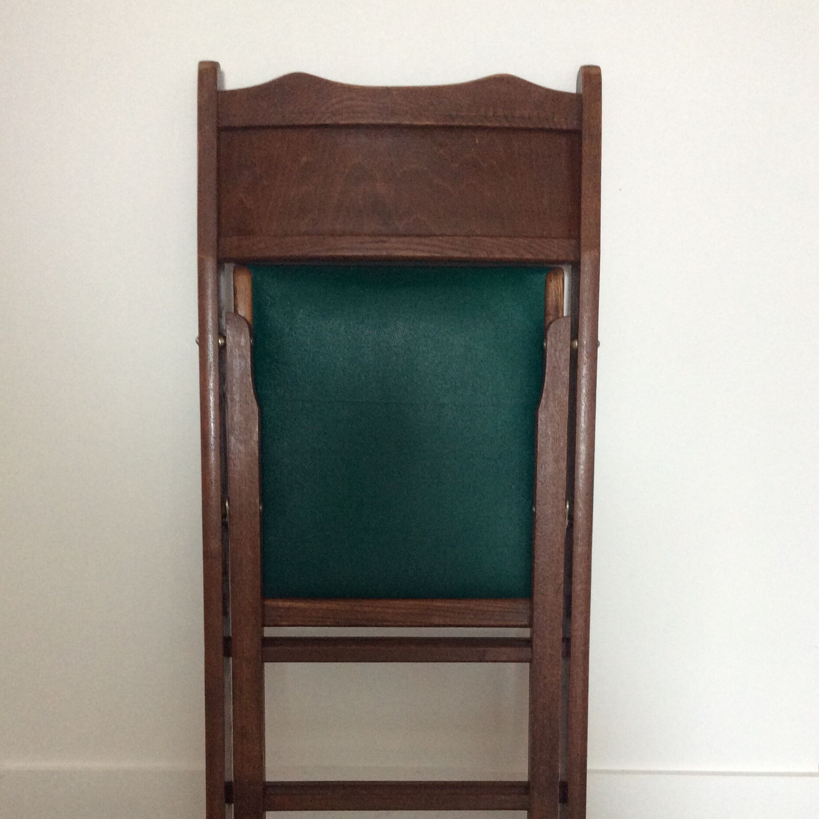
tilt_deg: -15.7
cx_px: 420
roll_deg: +1.5
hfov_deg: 42.8
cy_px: 531
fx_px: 1044
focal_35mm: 39
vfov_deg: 42.4
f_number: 2.4
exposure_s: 1/25
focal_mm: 3.3
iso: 125
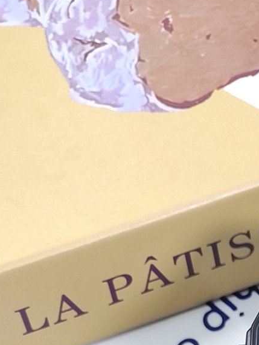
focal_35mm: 140
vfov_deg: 13.7
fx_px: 1395
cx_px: 337
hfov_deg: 10.4
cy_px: 417
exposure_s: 1/50
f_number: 2.08
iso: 60
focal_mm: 7.55
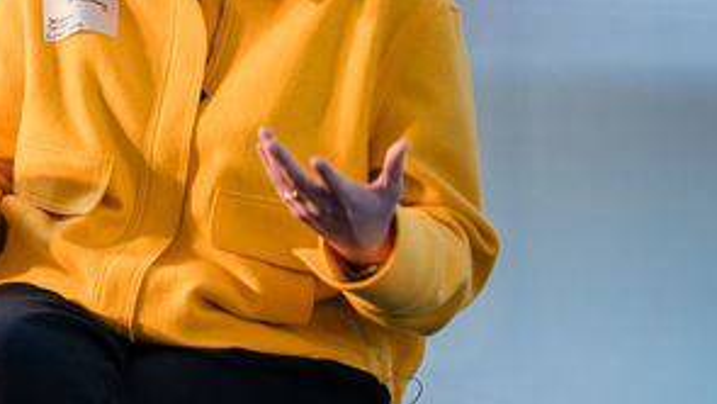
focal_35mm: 197
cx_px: -335
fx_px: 3746
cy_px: 195
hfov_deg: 10.6
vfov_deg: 6.2
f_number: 1.2
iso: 100
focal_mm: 50
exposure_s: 1/125
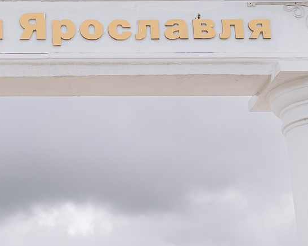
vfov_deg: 12.1
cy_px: 65
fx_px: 1157
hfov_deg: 14.7
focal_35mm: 127
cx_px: -45
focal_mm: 28
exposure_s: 1/800
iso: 200
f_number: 4
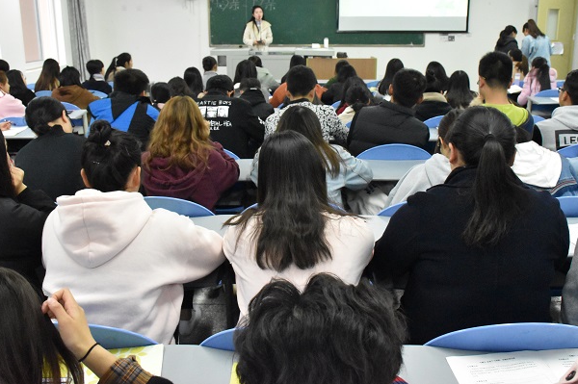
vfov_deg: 37.7
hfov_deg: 54.5
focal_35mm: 35
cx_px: 295
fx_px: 561
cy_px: 161
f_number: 7.1
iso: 8000
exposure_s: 1/160
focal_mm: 20
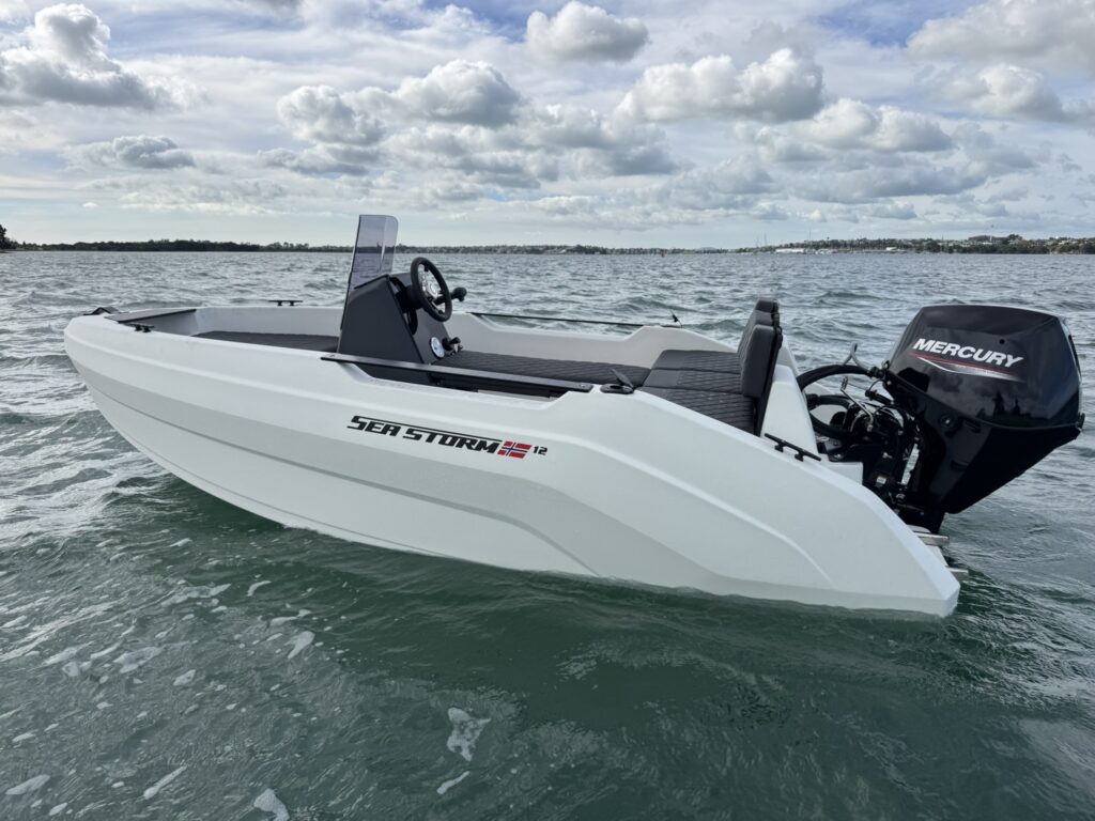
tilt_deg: -10.9
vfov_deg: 56.8
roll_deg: +0.0
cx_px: 548
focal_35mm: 24
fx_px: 759
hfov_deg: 71.6
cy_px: 410
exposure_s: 1/4950
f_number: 1.78
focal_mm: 6.76
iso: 80
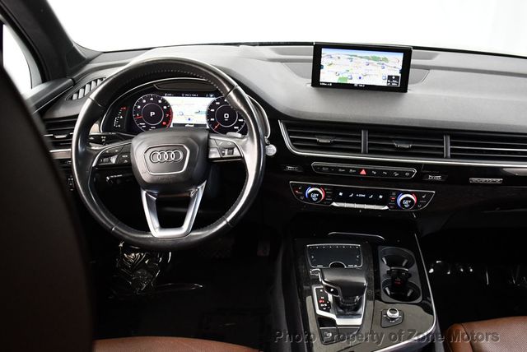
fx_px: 527
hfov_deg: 53.1
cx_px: 264
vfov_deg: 36.9
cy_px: 176
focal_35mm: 36
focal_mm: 18
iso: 3200
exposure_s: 1/100
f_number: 3.5
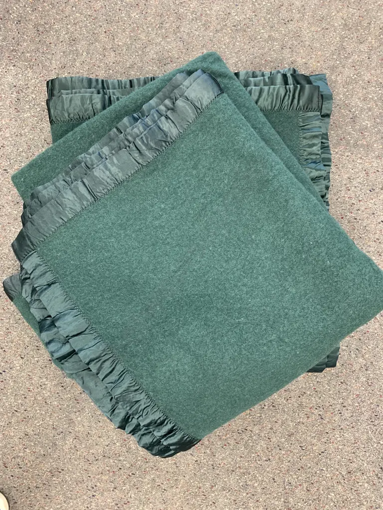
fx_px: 384
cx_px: 192
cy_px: 255
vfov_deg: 67.3
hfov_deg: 53.1
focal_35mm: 26
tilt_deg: -87.8
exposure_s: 1/50
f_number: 1.8
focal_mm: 4.25
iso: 200
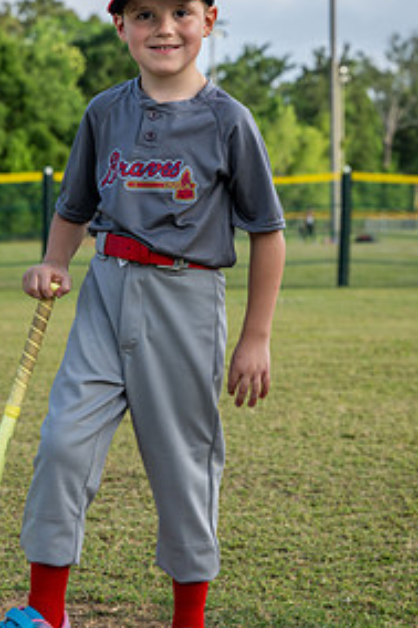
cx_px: 157
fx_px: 1988
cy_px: 341
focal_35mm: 114
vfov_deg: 18.0
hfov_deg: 12.0
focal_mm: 72
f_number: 5.6
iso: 100
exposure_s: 1/200
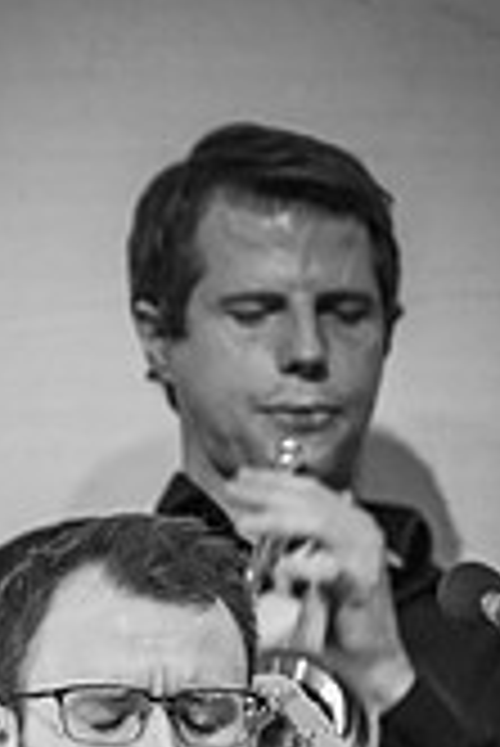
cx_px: 43
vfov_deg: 1.8
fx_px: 24052
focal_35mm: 1157
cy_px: 720
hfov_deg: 1.2
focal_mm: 200
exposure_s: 1/125
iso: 2500
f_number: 3.2
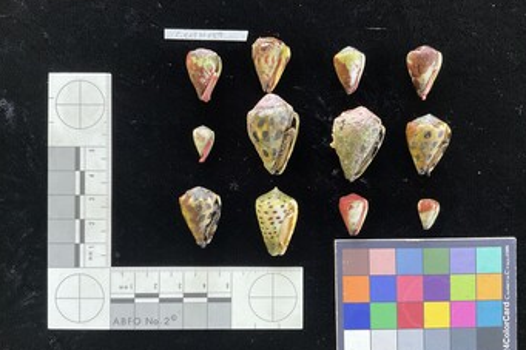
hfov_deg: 60.3
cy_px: 192
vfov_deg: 42.2
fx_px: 453
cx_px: 267
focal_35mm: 31
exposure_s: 1/50
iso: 160
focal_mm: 3
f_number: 1.8
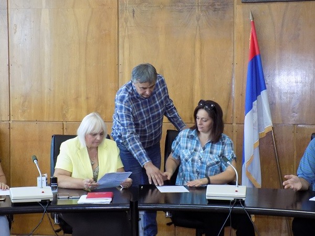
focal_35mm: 70
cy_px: 118
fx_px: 637
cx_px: 158
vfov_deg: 21.0
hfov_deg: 27.8
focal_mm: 12.5
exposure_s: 1/30
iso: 400
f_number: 4.2
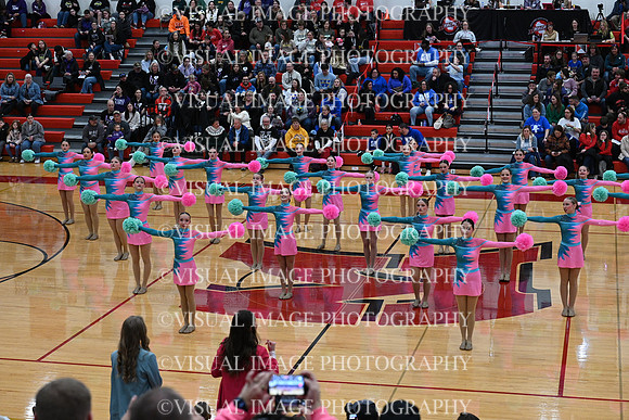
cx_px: 314
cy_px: 210
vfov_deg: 19.5
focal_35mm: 70
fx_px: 1223
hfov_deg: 28.8
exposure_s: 1/400
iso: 4000
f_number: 4
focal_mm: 70
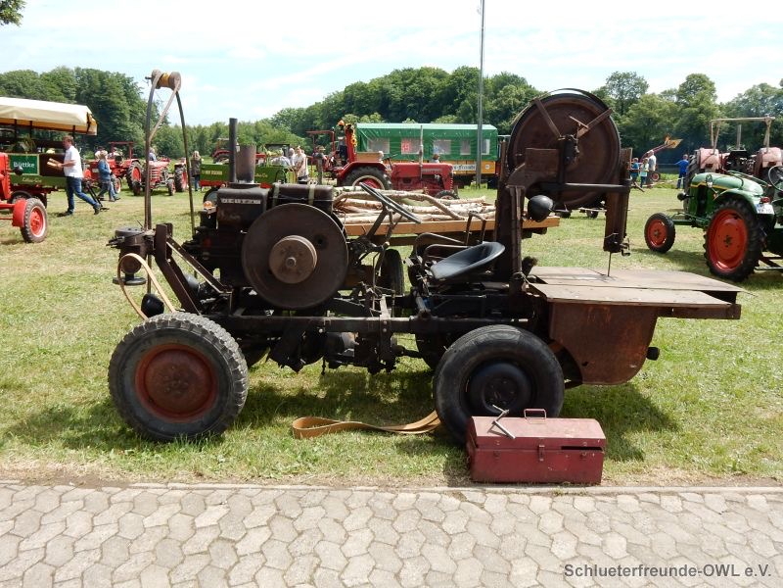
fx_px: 679
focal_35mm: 30
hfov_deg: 60.0
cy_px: 294
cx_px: 392
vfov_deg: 46.8
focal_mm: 5.4
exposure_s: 1/800
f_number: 4
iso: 125
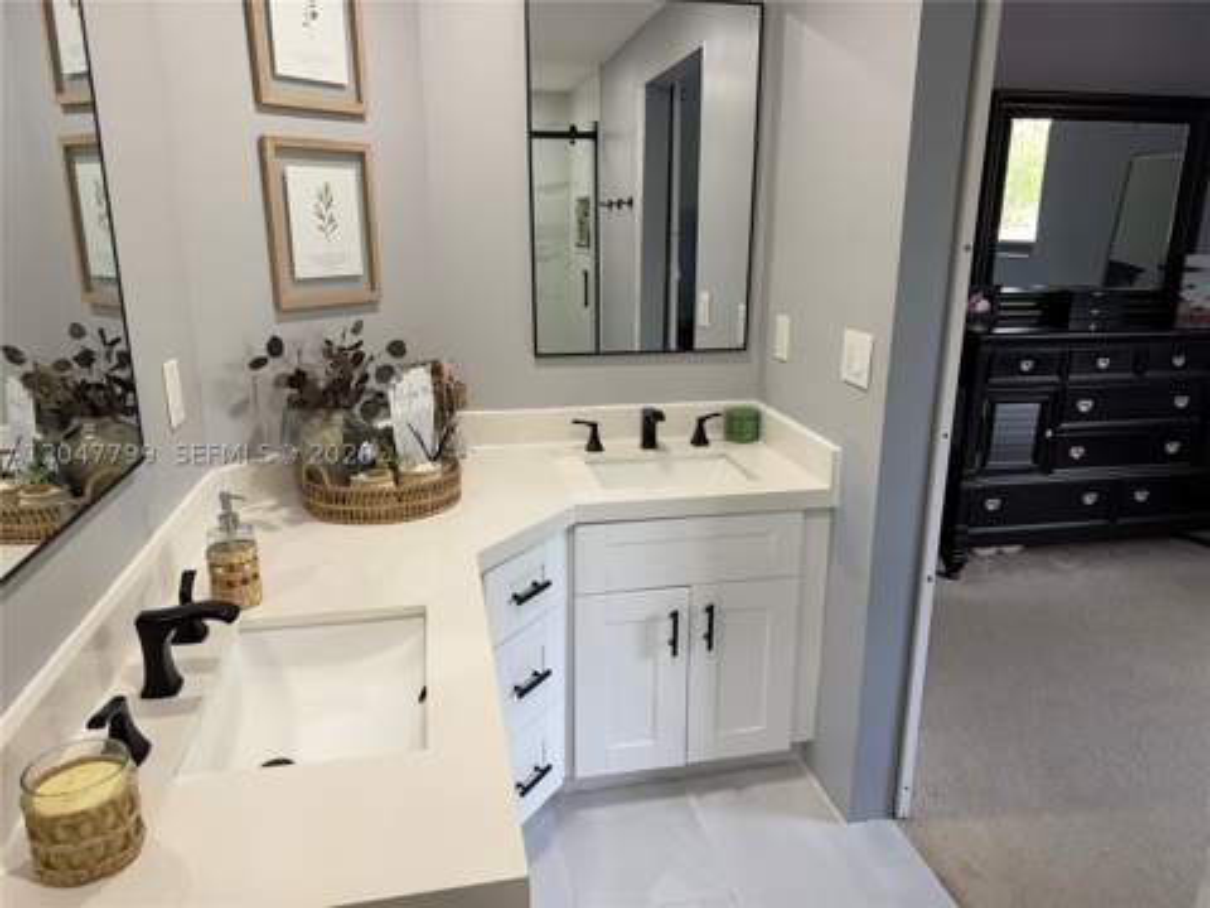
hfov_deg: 71.6
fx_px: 839
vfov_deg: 56.8
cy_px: 454
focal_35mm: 24
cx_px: 605
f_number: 1.78
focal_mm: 6.76
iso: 160
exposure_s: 1/120
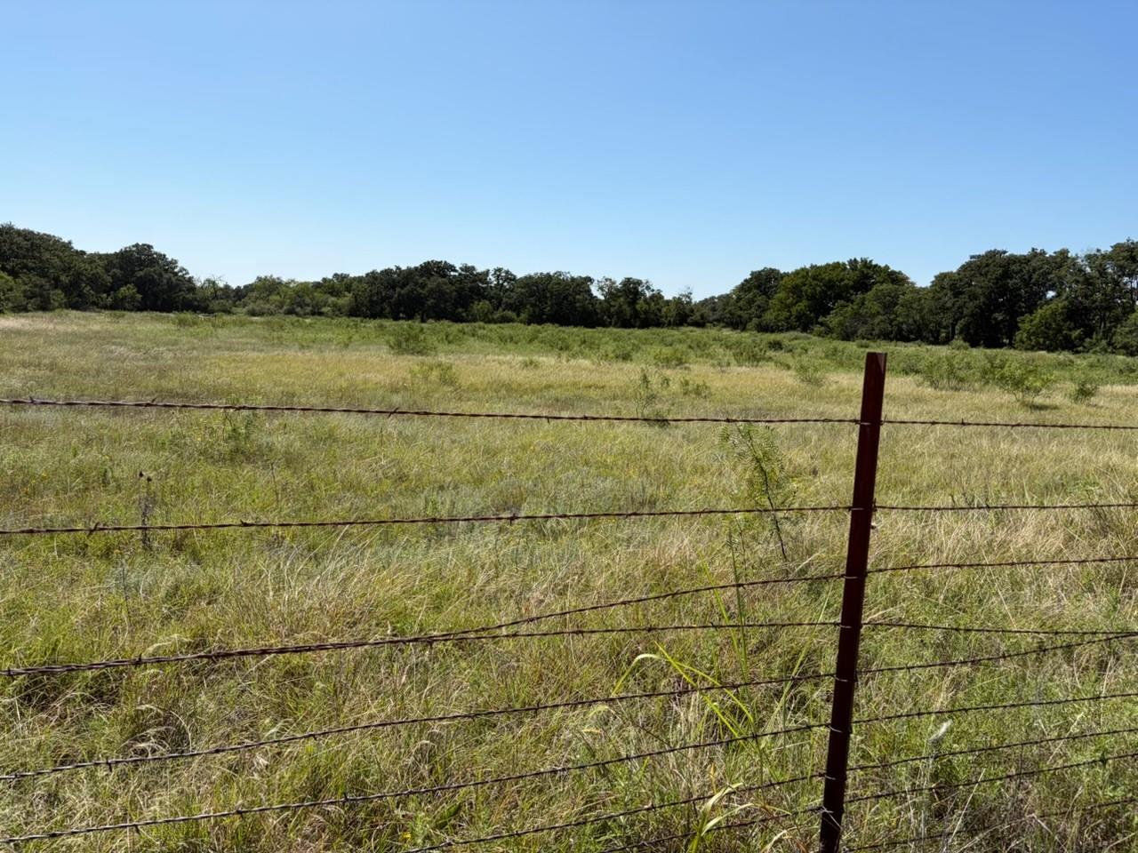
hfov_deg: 67.3
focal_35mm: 26
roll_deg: -2.6
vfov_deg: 53.1
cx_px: 569
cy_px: 426
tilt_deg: -8.3
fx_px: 855
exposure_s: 1/4608
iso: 50
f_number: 1.6
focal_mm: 5.96
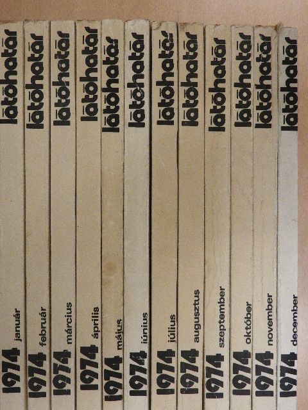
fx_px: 356
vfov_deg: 60.0
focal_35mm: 30
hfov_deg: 46.8
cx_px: 154
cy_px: 205
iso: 900
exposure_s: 1/80
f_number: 3.5
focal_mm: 5.4
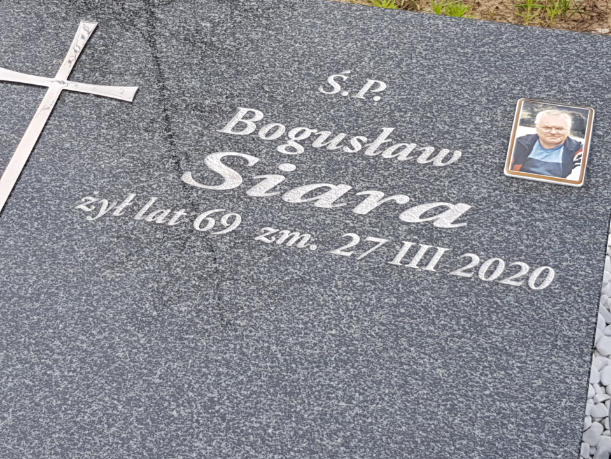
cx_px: 306
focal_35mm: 26
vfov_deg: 53.1
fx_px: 459
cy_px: 230
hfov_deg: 67.3
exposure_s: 1/770
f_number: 1.7
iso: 40
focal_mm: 4.2
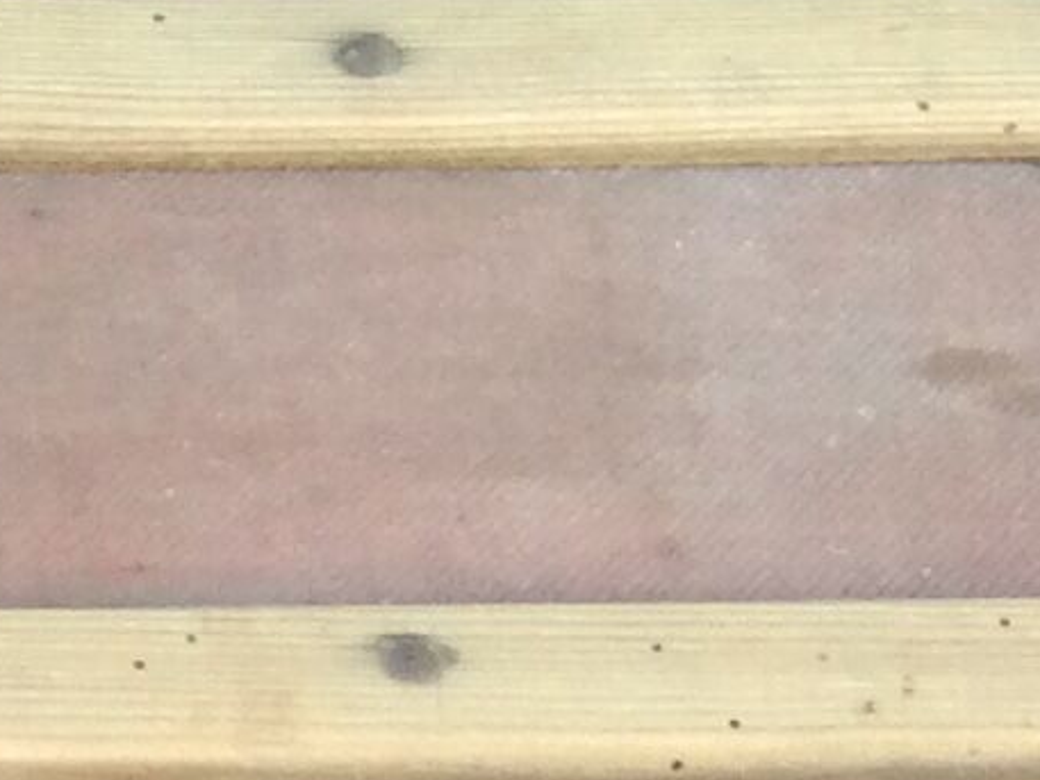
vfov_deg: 6.9
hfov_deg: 8.9
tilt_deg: -56.2
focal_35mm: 207
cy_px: 1526
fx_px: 6221
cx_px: -1236
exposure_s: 1/50
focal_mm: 4.15
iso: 40
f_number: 2.2
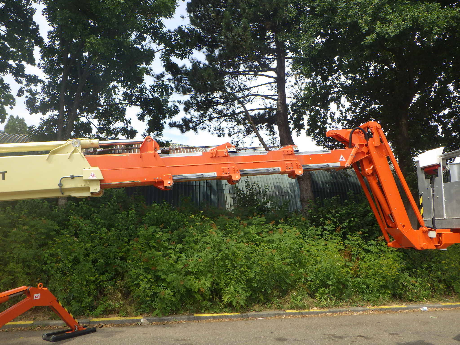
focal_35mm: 28
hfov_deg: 63.4
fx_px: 372
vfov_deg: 49.7
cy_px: 172
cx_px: 230
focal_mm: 5
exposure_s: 1/500
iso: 125
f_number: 4.2
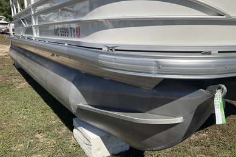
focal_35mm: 31
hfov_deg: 60.3
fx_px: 203
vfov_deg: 42.3
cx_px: 120
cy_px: 82
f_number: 1.8
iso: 25
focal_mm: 3
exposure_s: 1/3322
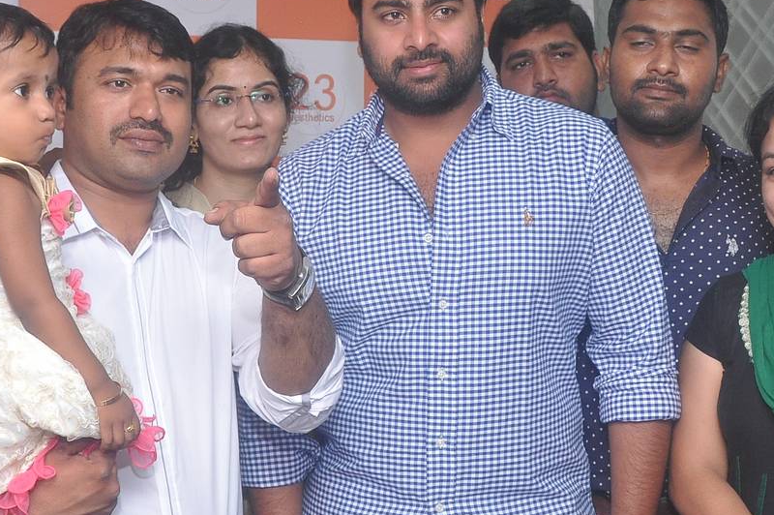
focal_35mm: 54
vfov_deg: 24.9
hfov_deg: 36.8
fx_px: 1160
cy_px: 190
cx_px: 317
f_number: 8
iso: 800
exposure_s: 1/125
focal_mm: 18
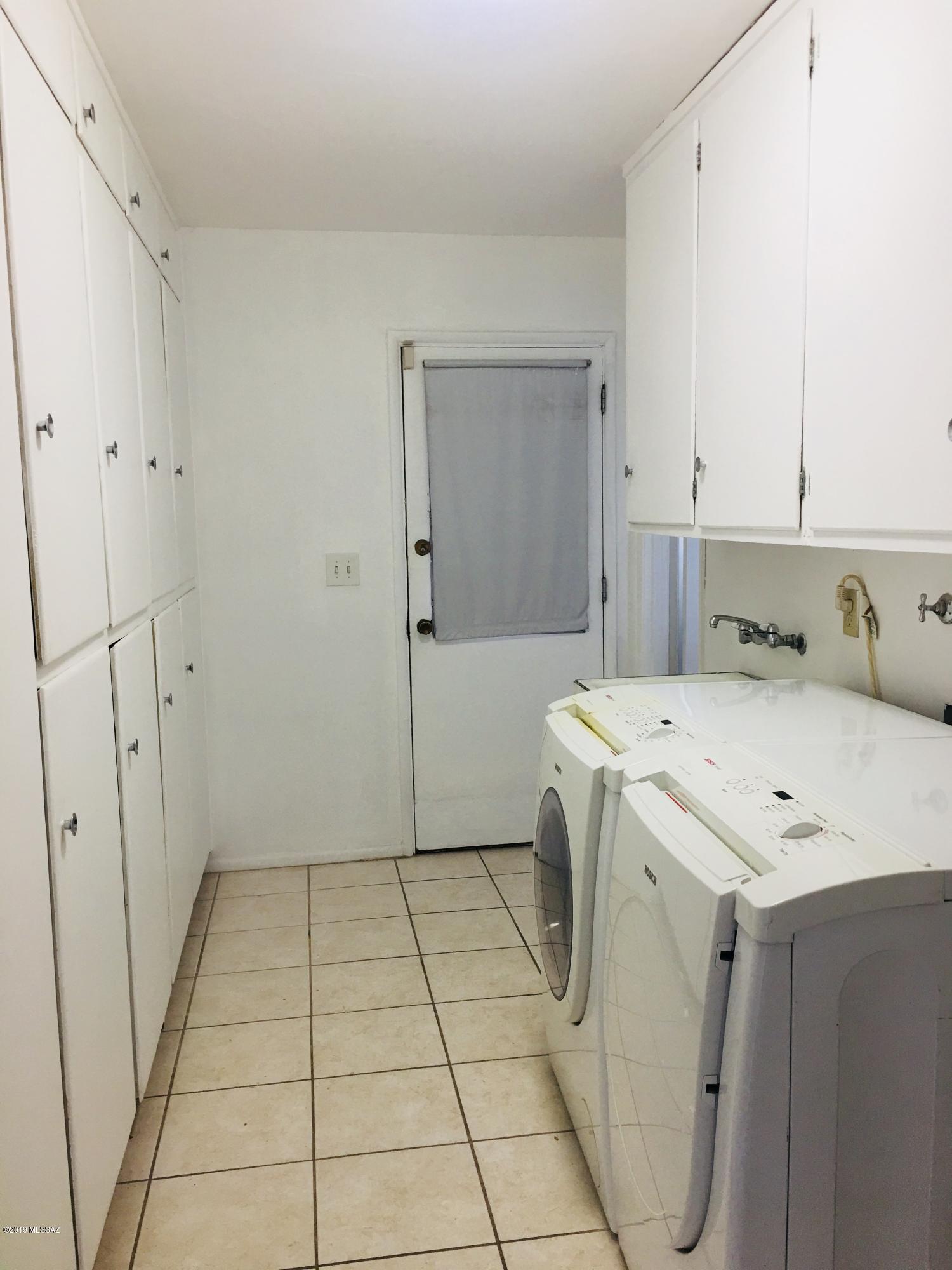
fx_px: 1063
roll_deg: -0.1
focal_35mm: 29
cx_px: 476
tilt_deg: -4.7
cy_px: 635
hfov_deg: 48.2
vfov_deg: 61.7
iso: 25
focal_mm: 4.15
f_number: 2.2
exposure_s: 1/30
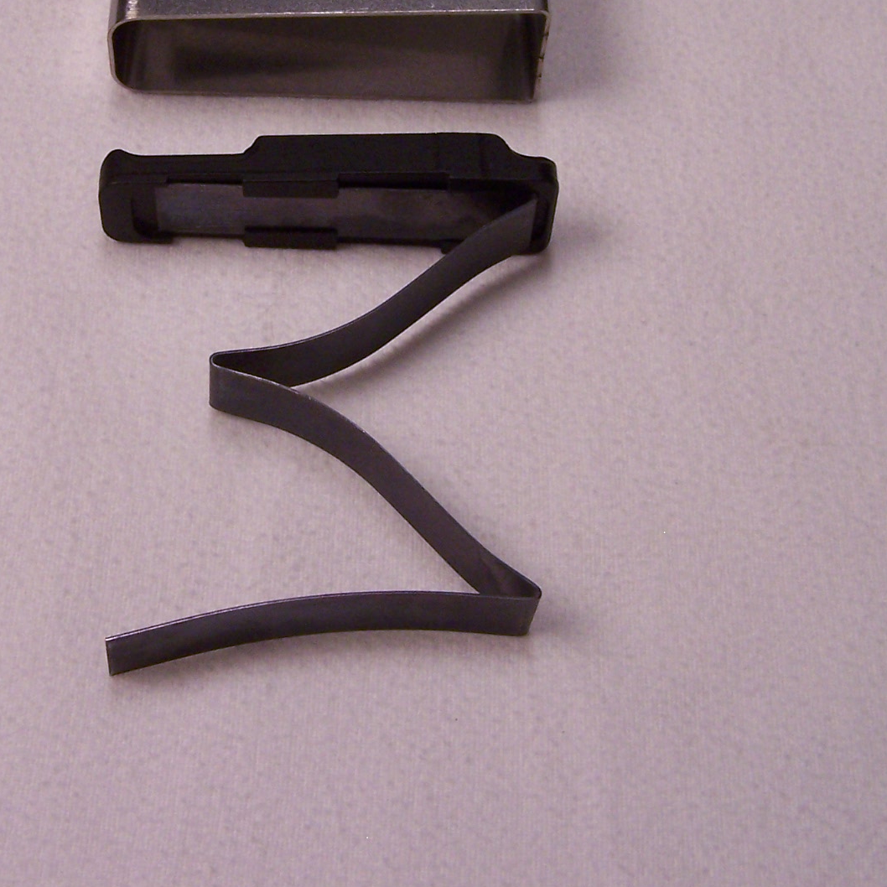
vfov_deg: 26.3
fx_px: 1884
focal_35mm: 65
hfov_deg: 26.4
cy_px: 260
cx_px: 319
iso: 140
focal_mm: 6.3
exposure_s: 1/30
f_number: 2.8
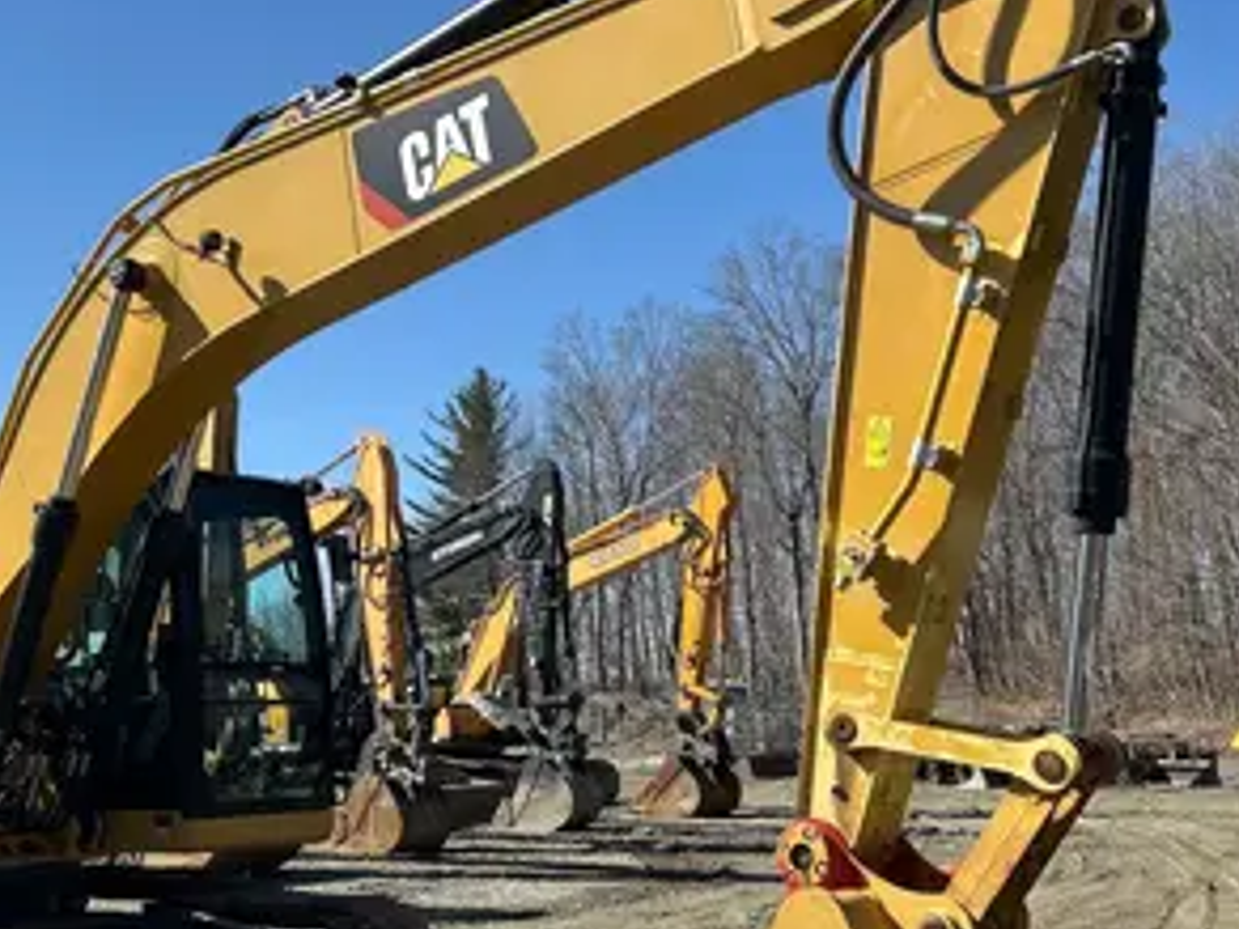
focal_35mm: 49
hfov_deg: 38.5
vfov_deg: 29.7
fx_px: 1754
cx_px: 416
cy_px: 464
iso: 50
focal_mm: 5.7
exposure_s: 1/3165
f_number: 1.5
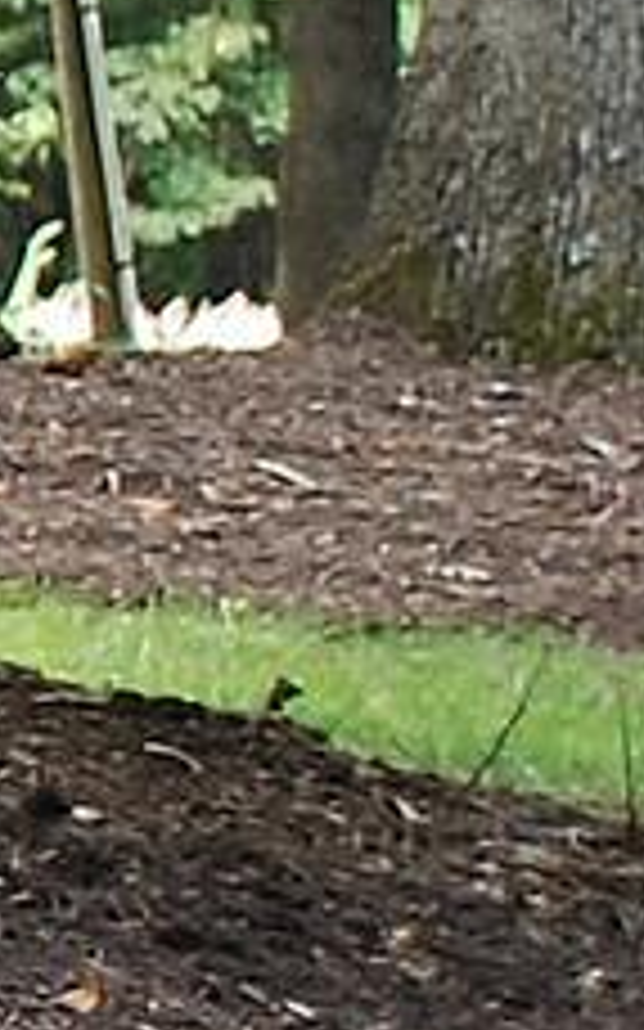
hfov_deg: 2.9
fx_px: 12308
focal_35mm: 438
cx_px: -2198
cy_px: 418
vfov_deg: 4.8
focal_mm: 32
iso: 200
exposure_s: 1/80
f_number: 4.5
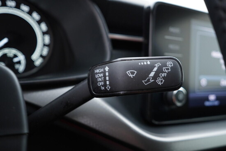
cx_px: 113
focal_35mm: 36
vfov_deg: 36.9
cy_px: 76
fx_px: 226
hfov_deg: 53.1
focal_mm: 24
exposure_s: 1/40
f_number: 2.8
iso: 250
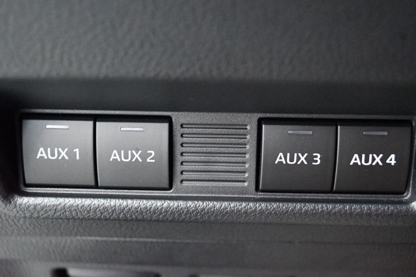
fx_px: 554
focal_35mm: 48
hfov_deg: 41.1
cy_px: 138
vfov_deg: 28.0
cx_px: 208
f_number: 4.8
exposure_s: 1/30
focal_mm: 32
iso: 12800
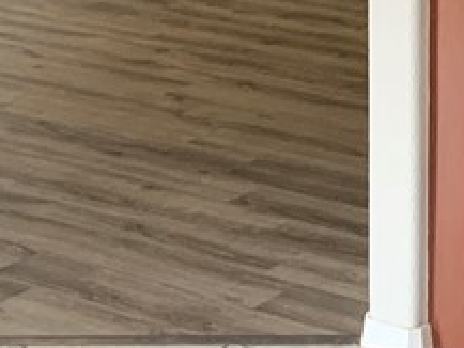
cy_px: -88
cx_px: 543
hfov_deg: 14.0
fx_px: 1837
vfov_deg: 10.6
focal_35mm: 137
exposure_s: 1/60
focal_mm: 3
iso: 80
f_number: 1.8
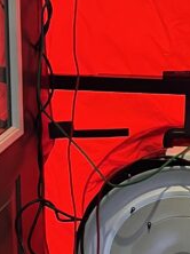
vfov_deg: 15.8
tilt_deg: -10.2
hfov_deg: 12.1
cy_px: -55
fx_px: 880
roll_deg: -0.1
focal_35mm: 120
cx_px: 215
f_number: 1.6
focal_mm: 5.1
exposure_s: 1/60
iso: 320
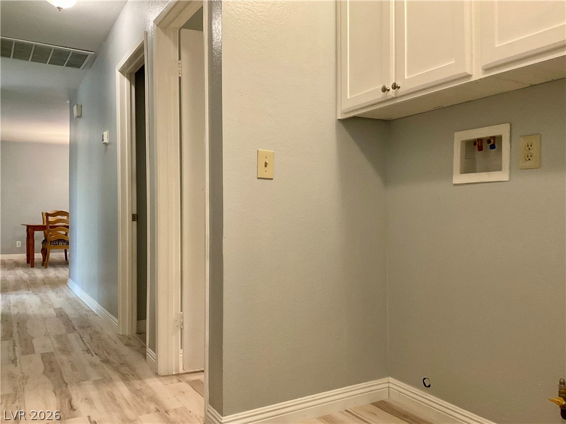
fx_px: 474
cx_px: 283
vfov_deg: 48.2
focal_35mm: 29
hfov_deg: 61.7
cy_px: 212
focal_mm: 3
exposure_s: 1/60
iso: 200
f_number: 1.8
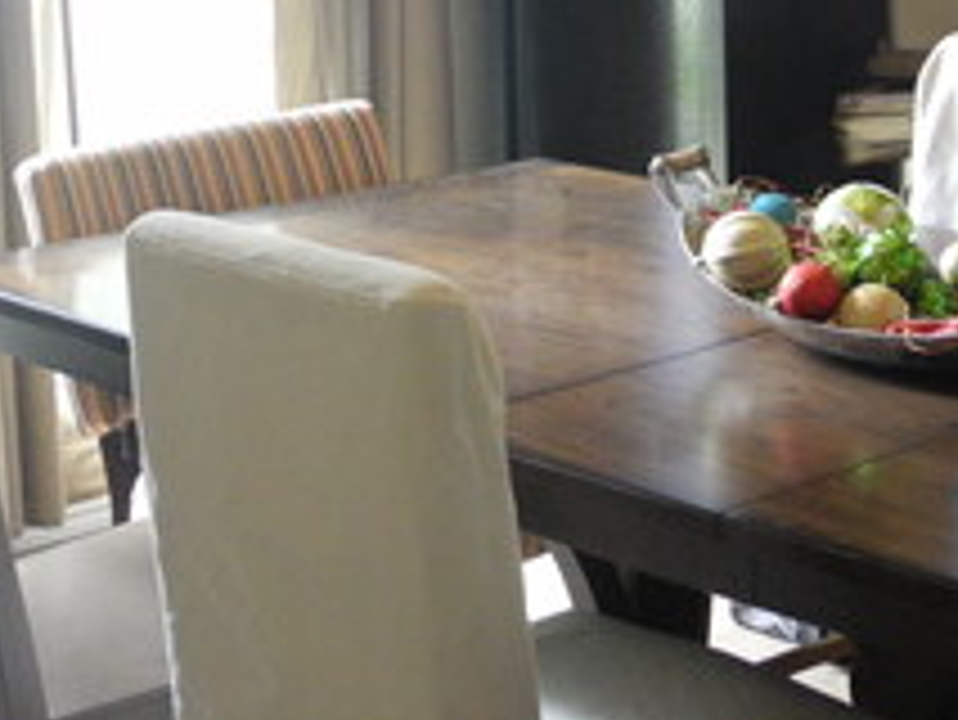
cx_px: 756
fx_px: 2326
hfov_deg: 23.0
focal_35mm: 84
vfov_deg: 17.0
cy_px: -76
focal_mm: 6
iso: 400
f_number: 2.8
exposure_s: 1/24.2
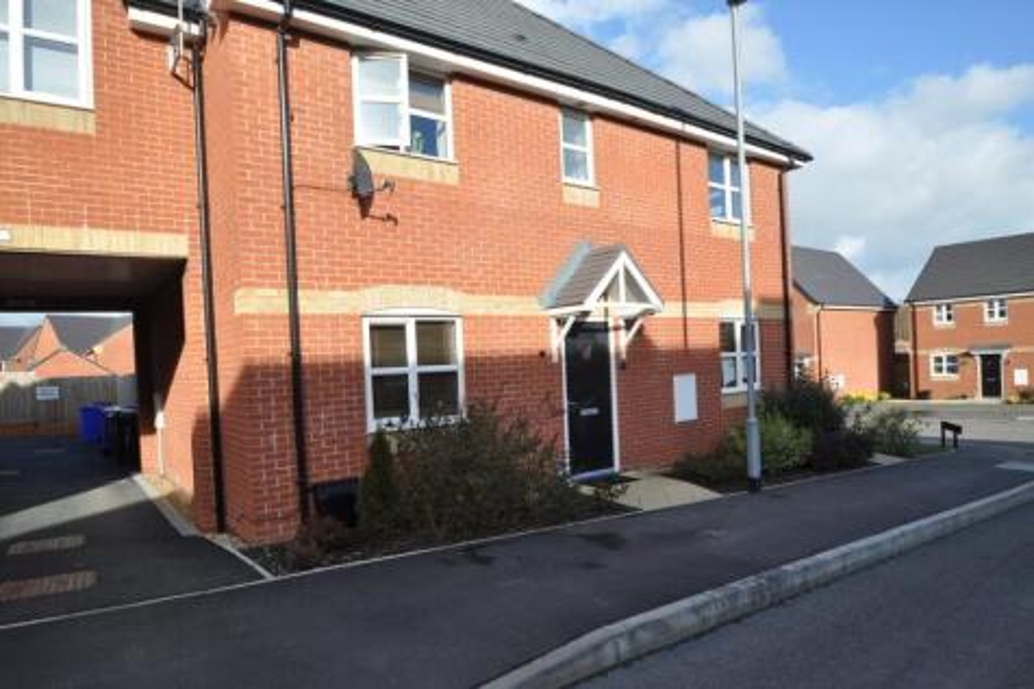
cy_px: 344
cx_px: 517
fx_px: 603
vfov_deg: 59.5
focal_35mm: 21
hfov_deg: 81.2
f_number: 7.1
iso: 200
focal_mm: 14
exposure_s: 1/200
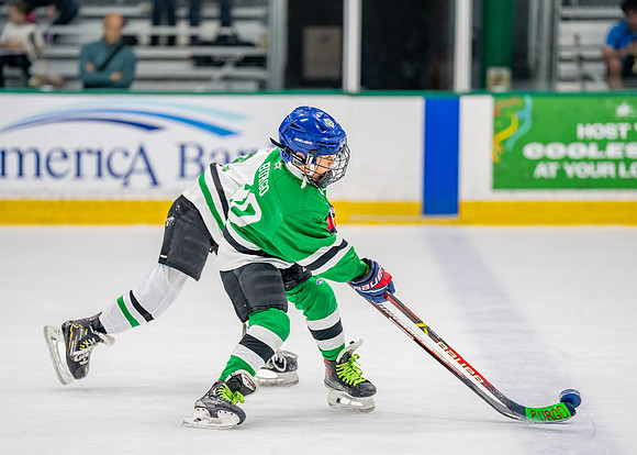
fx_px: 3250
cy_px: 242
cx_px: 302
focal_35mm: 180
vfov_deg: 8.0
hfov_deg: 11.2
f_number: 2.8
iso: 800
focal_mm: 153
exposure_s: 1/1250
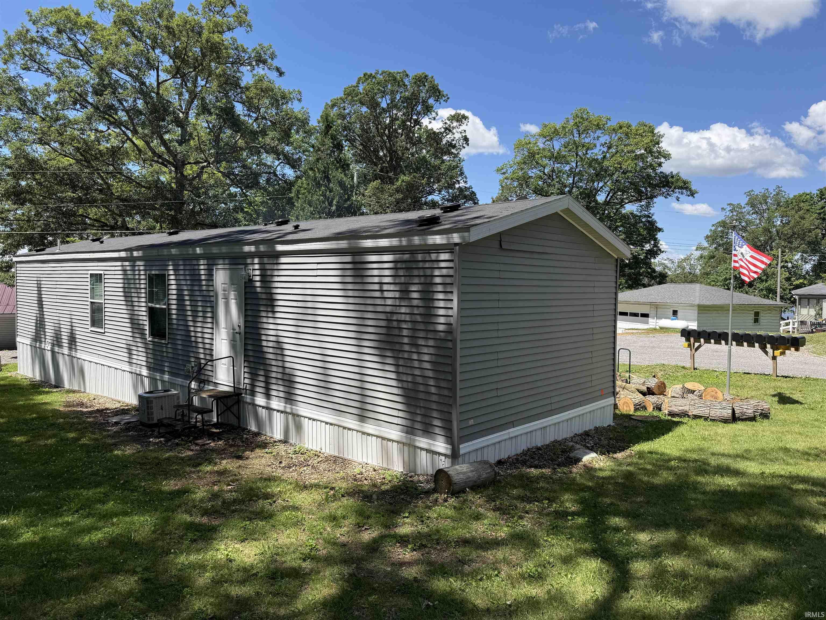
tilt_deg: -2.2
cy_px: 310
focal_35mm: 24
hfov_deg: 71.6
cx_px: 413
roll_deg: -0.7
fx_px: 573
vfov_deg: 56.8
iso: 80
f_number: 1.78
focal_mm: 6.76
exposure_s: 1/2611
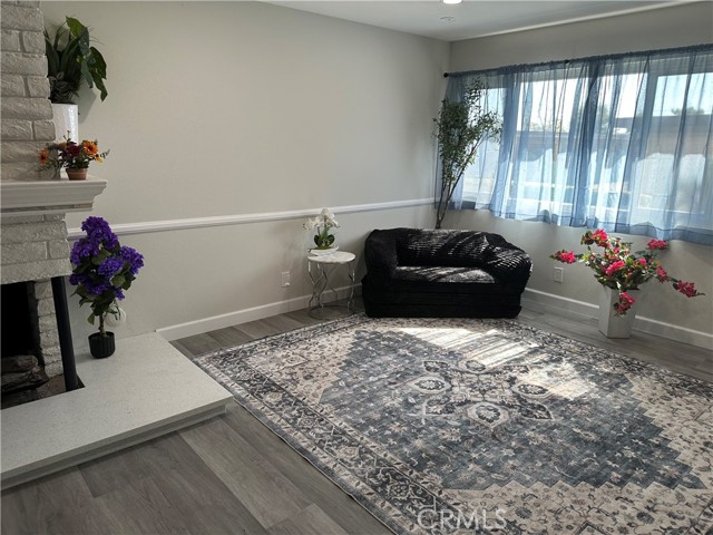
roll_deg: -0.3
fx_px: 494
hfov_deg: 71.6
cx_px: 356
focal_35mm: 24
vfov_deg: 56.8
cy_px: 268
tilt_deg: -13.5
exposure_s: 1/120
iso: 80
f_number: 1.78
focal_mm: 6.86
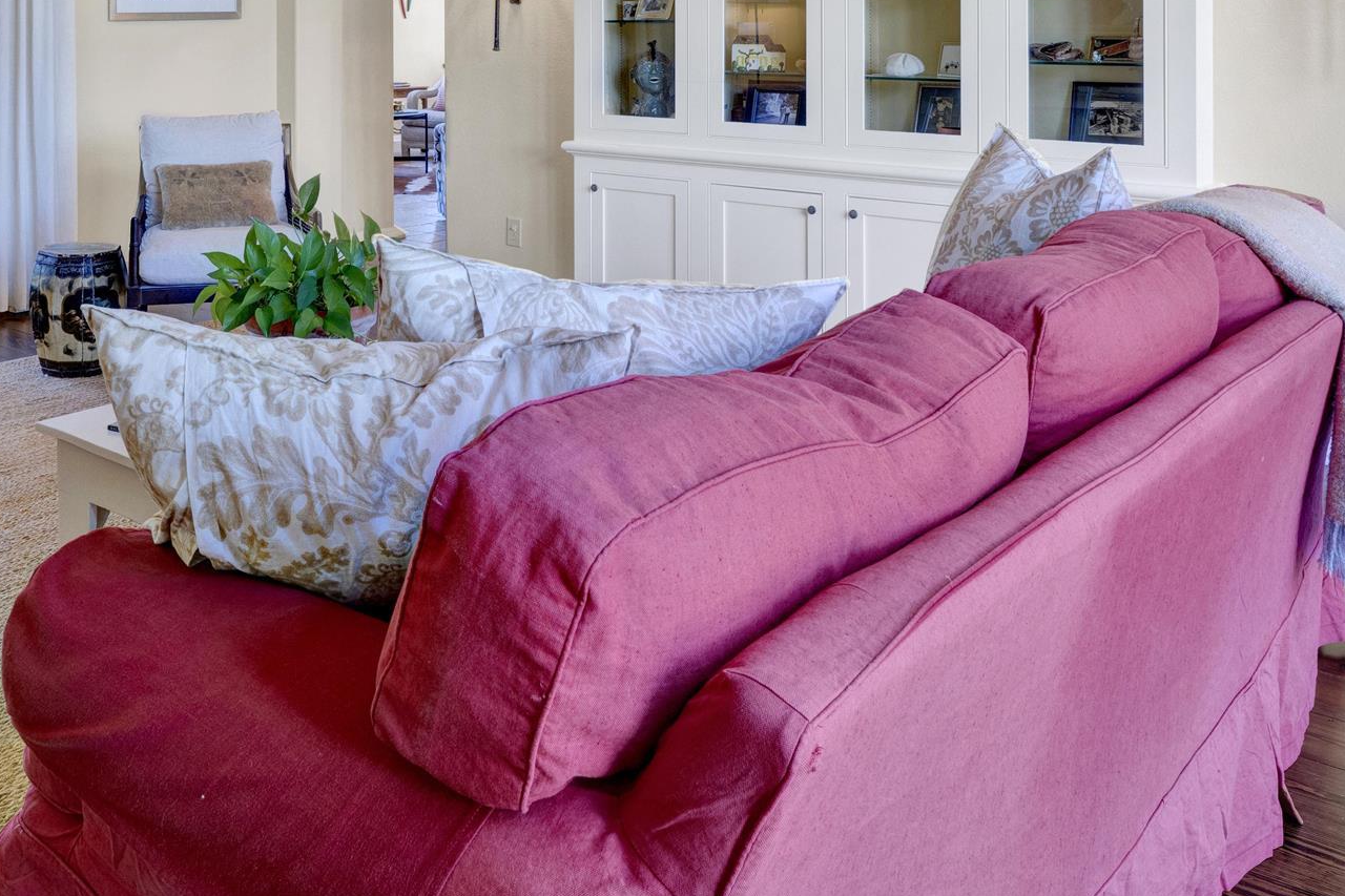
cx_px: 473
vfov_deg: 33.8
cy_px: 9
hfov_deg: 52.3
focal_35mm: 36
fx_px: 1345
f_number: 11
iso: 400
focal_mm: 15
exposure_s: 1/5
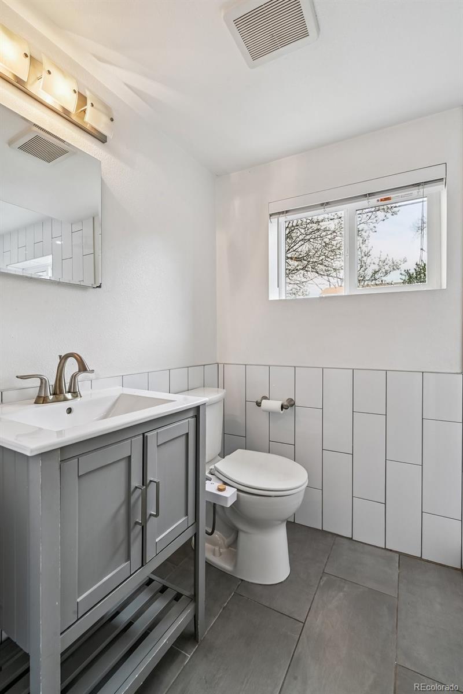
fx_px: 309
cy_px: 347
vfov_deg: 96.7
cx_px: 232
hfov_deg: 73.7
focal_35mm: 16
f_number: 10
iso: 400
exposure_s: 1/20
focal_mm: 16
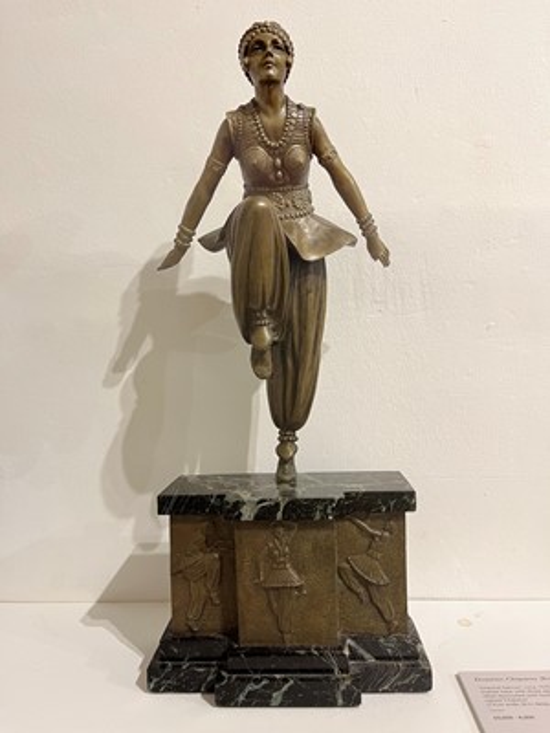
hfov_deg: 53.1
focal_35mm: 26
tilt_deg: -2.1
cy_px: 366
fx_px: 551
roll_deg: +1.0
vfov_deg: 67.3
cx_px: 275
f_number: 1.6
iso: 100
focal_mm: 5.1
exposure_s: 1/50
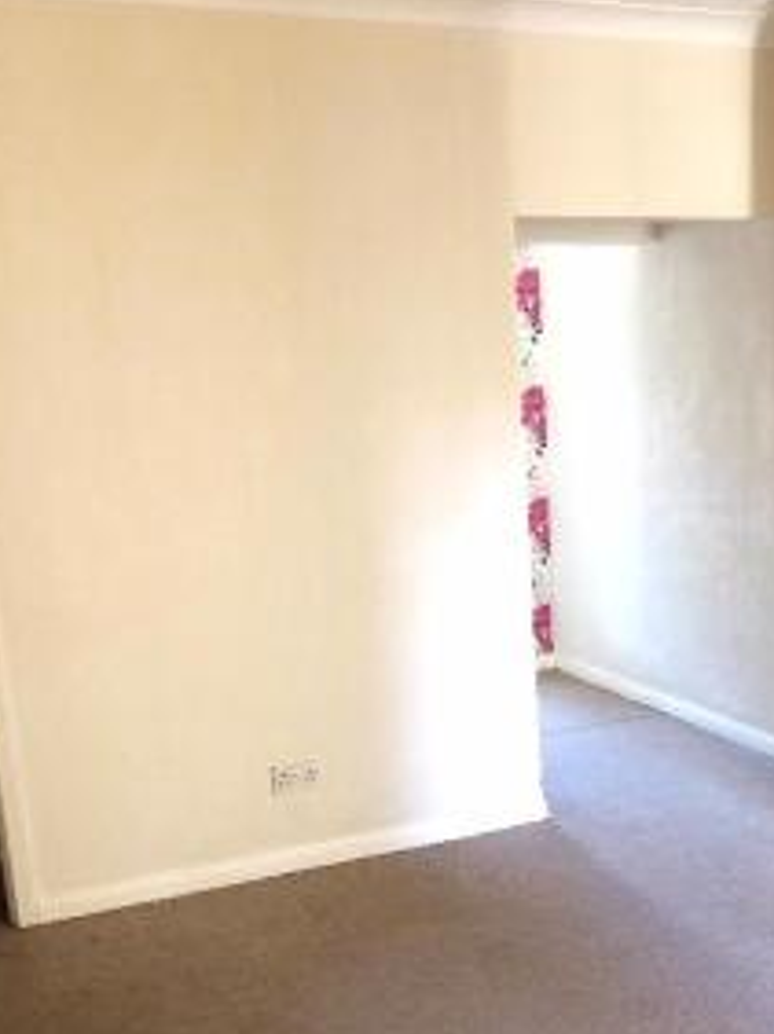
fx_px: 1344
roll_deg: +2.7
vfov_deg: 41.5
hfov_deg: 31.6
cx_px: 576
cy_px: 702
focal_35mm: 45
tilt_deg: -15.4
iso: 100
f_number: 2.2
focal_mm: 4.15
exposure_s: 1/33
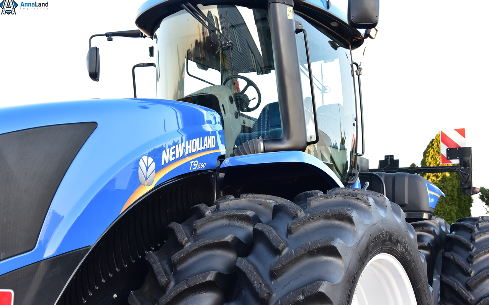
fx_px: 626
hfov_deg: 42.6
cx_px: 244
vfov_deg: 27.4
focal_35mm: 47
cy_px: 160
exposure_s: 1/250
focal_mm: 46
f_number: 6.3
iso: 1250
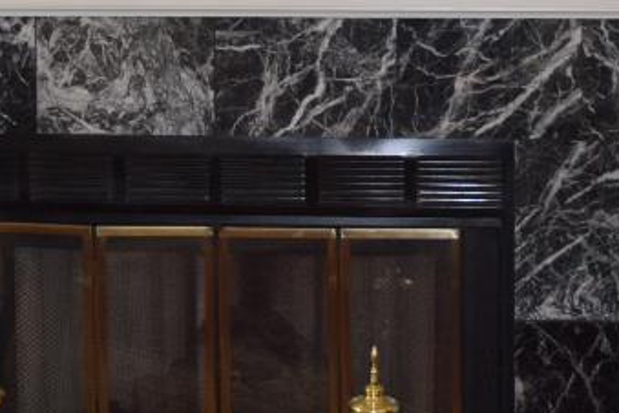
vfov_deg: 9.3
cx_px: 157
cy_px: -82
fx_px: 2510
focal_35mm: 146
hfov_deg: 14.0
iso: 800
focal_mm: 22
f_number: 4.5
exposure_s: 1/80
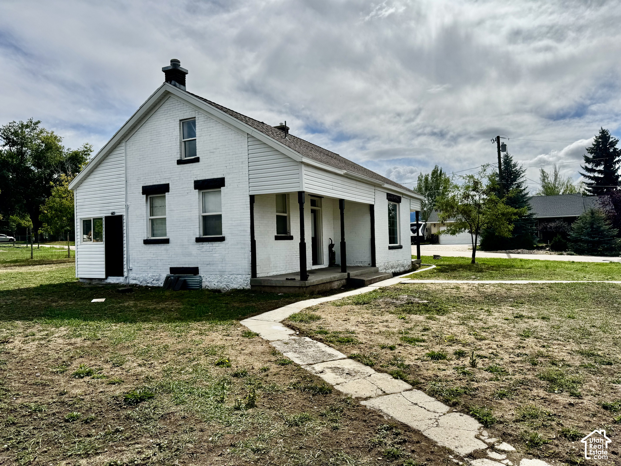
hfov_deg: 71.6
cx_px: 310
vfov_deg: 56.8
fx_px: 431
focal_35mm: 24
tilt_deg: +1.3
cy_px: 233
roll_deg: +1.0
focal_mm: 6.76
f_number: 1.78
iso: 80
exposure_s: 1/10417
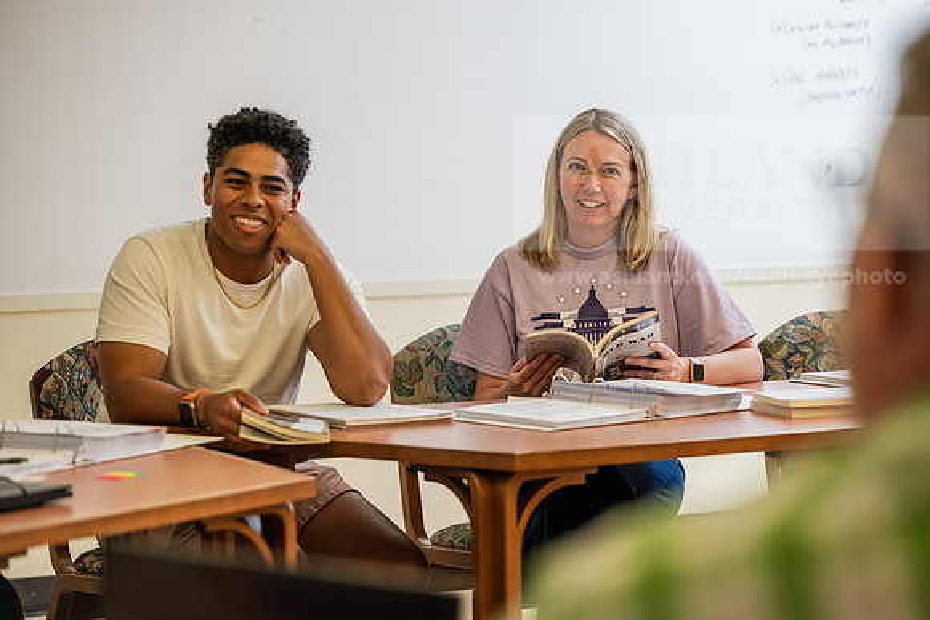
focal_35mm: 110
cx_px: 465
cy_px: 310
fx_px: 2842
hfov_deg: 18.6
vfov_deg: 12.5
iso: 640
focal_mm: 110
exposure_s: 1/200
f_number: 3.2
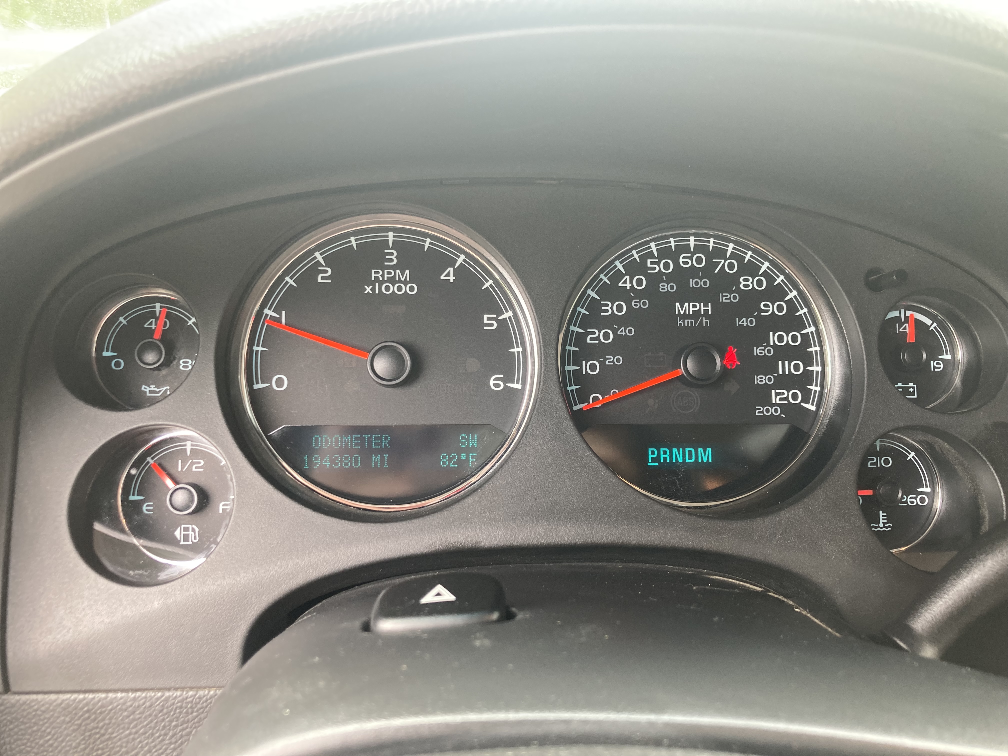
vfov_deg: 49.7
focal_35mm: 28
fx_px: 815
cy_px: 378
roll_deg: +0.4
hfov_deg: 63.4
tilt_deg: -22.9
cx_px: 504
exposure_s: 1/76
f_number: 1.8
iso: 80
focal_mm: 3.99
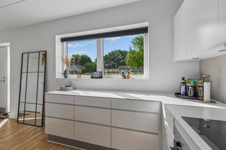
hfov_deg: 89.4
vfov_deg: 67.3
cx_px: 96
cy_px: 73
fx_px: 113
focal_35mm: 18
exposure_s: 1/100
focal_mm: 15
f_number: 10
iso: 250
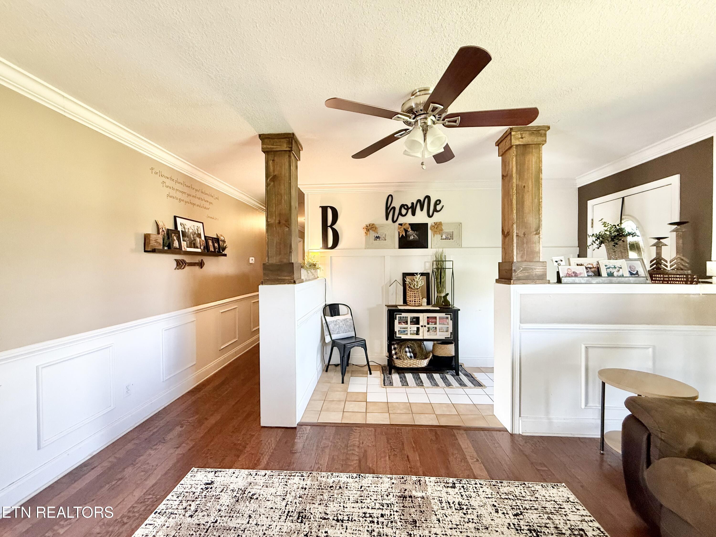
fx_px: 290
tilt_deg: -0.4
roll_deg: -0.3
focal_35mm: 14
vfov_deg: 85.7
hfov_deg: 102.1
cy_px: 268
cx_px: 358
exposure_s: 1/60
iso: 250
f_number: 2.2
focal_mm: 2.22
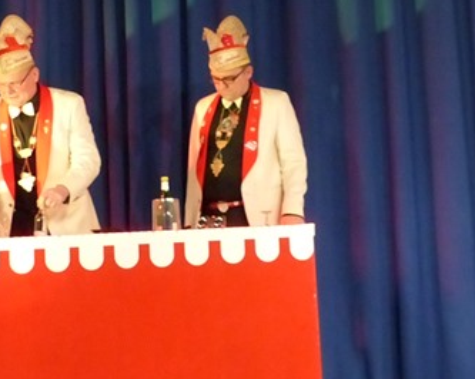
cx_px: 227
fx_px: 1264
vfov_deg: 16.9
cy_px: 72
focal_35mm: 90
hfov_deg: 21.3
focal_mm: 9.1
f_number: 2.8
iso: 1600
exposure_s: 1/125
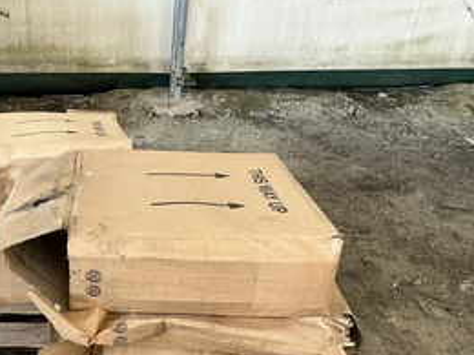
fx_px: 589
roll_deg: -0.2
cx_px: 113
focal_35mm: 43
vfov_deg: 33.0
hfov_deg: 42.4
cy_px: 266
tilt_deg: -30.8
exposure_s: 1/122
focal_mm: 3
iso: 50
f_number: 1.8
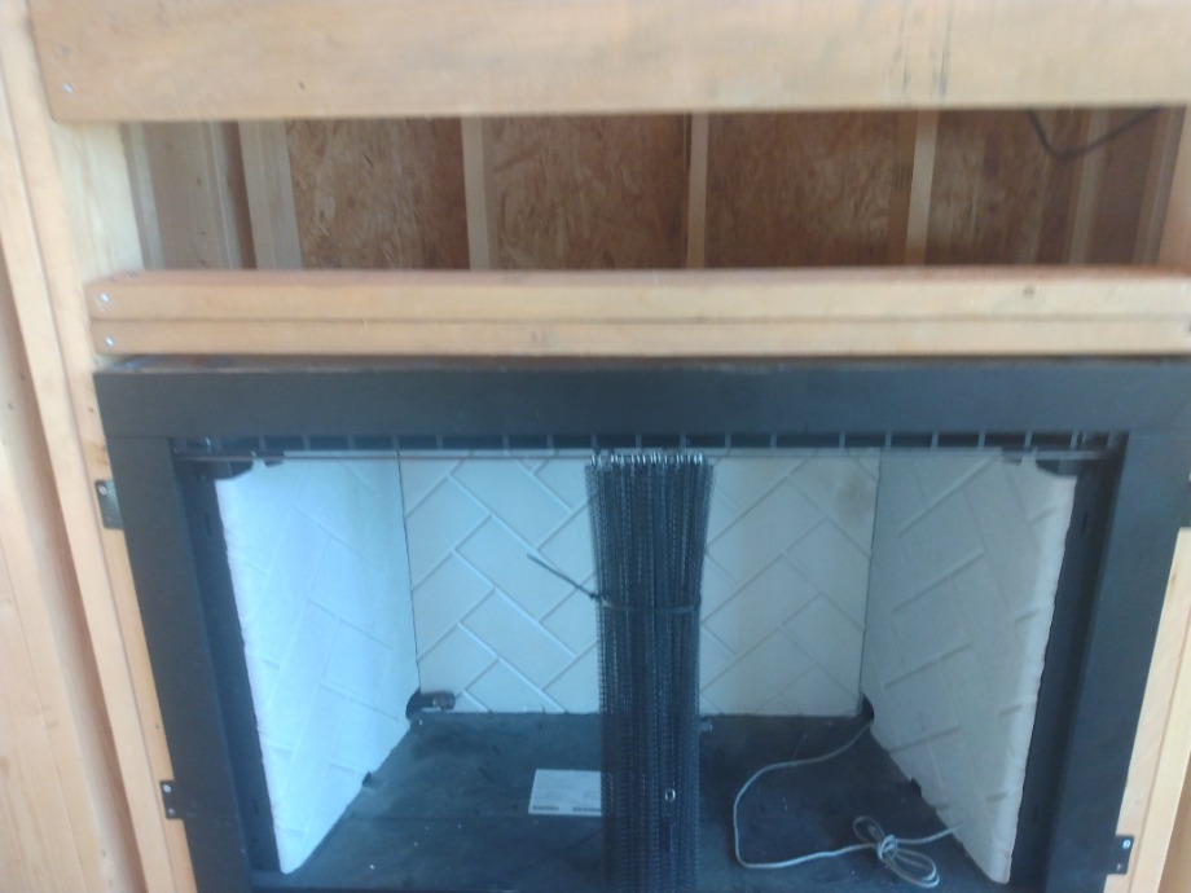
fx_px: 688
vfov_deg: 66.0
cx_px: 596
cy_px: 446
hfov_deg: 81.7
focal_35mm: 20
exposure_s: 1/30
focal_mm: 3.54
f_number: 2
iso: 278
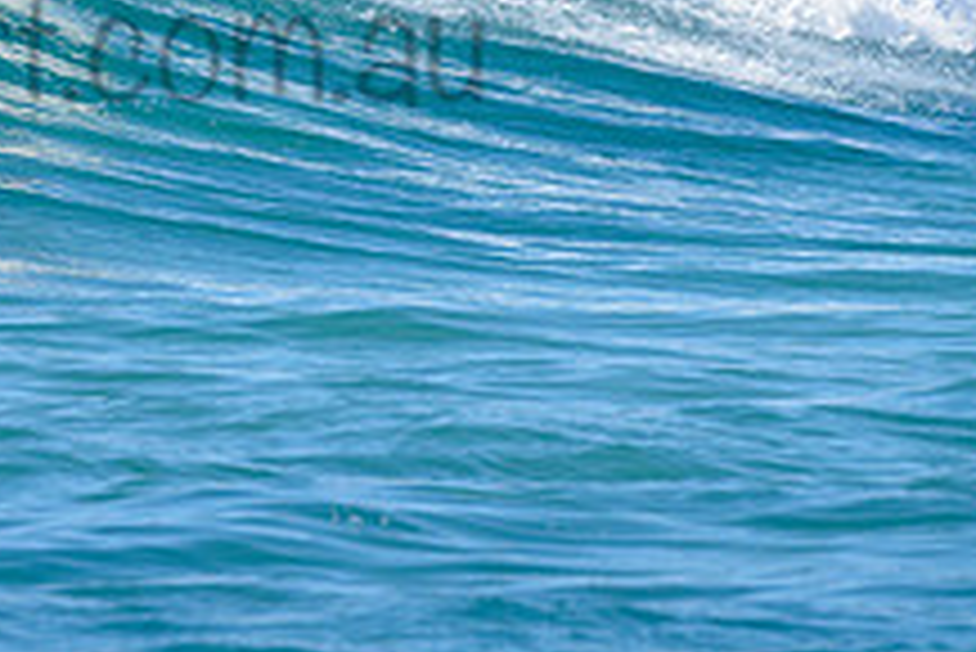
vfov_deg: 0.8
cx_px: -143
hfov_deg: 1.3
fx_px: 44436
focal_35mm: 1638
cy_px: -144
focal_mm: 500
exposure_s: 1/2000
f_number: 5.6
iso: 180
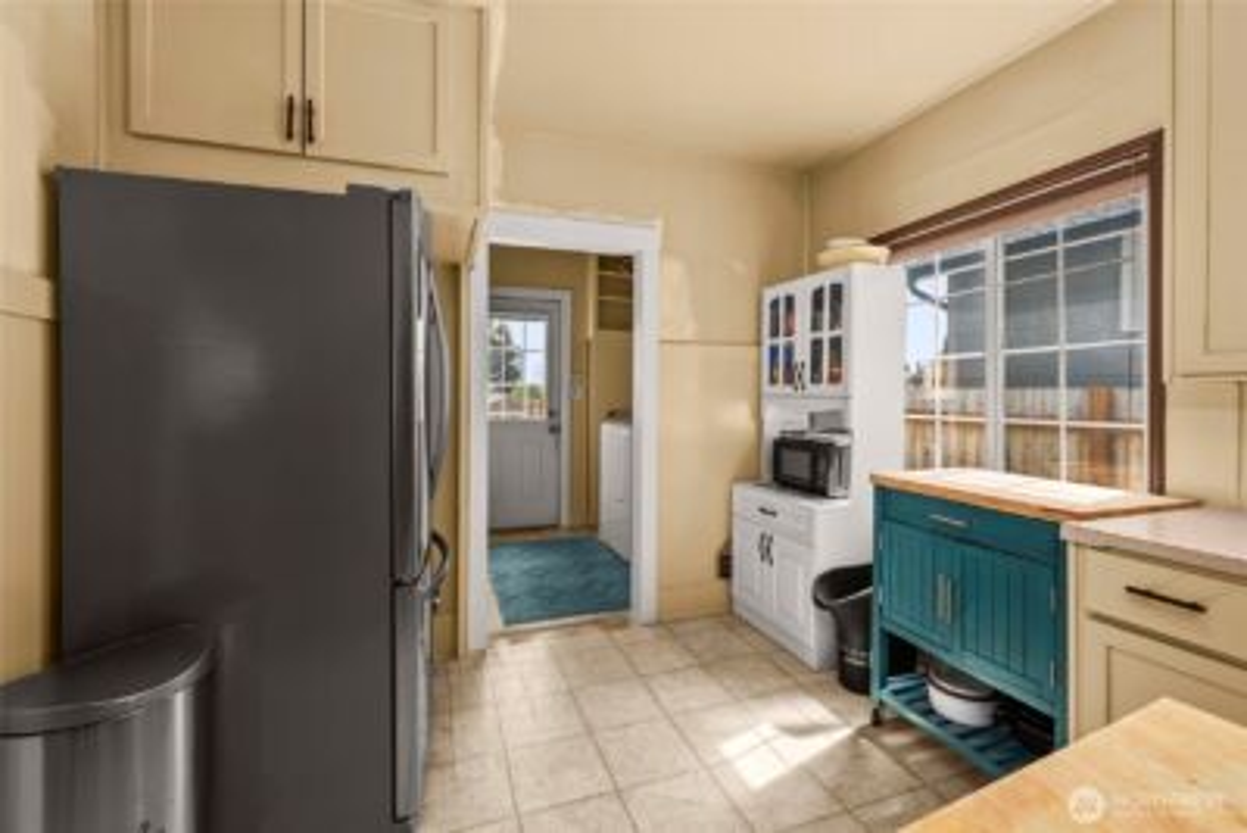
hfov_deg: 100.4
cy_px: 416
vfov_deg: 77.4
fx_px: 520
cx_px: 624
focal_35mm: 15
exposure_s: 1/13
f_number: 7.1
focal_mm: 15
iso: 1000
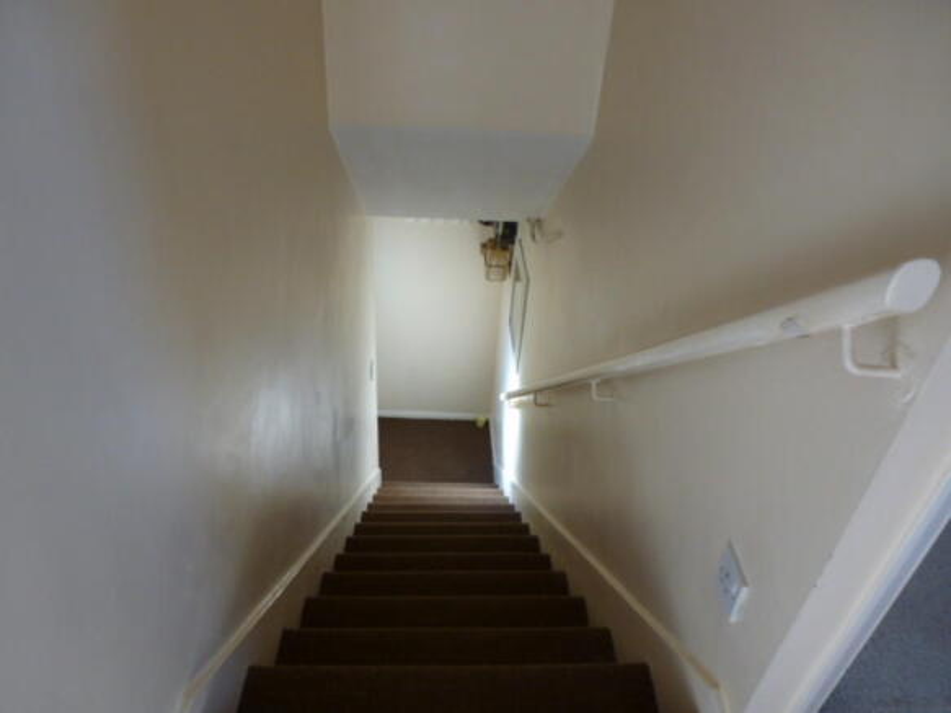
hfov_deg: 71.6
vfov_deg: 56.8
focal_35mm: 24
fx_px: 659
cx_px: 476
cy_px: 356
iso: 200
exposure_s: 1/60
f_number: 3.3
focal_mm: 4.3
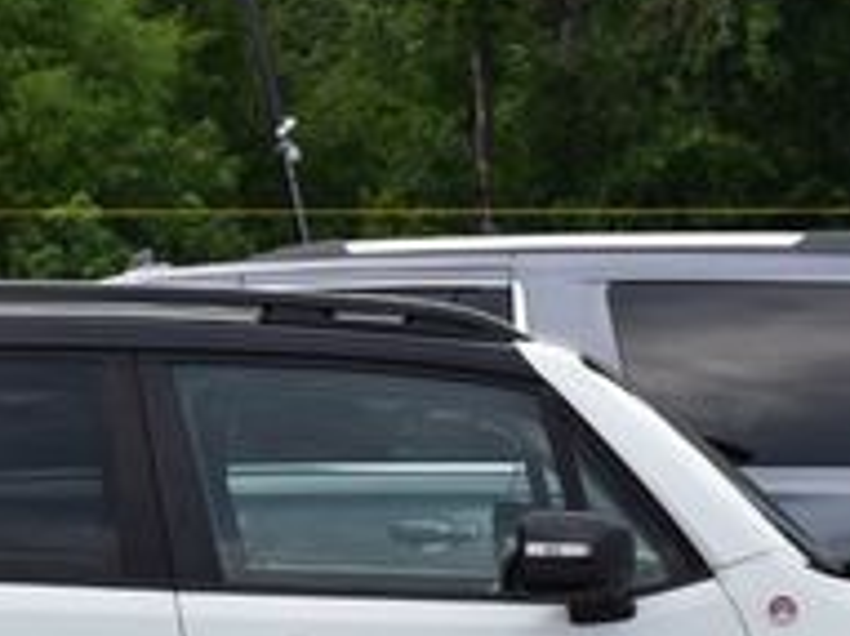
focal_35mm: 193
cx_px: 352
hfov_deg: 10.3
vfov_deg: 7.6
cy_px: 667
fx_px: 4736
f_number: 10
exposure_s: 1/200
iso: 400
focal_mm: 40
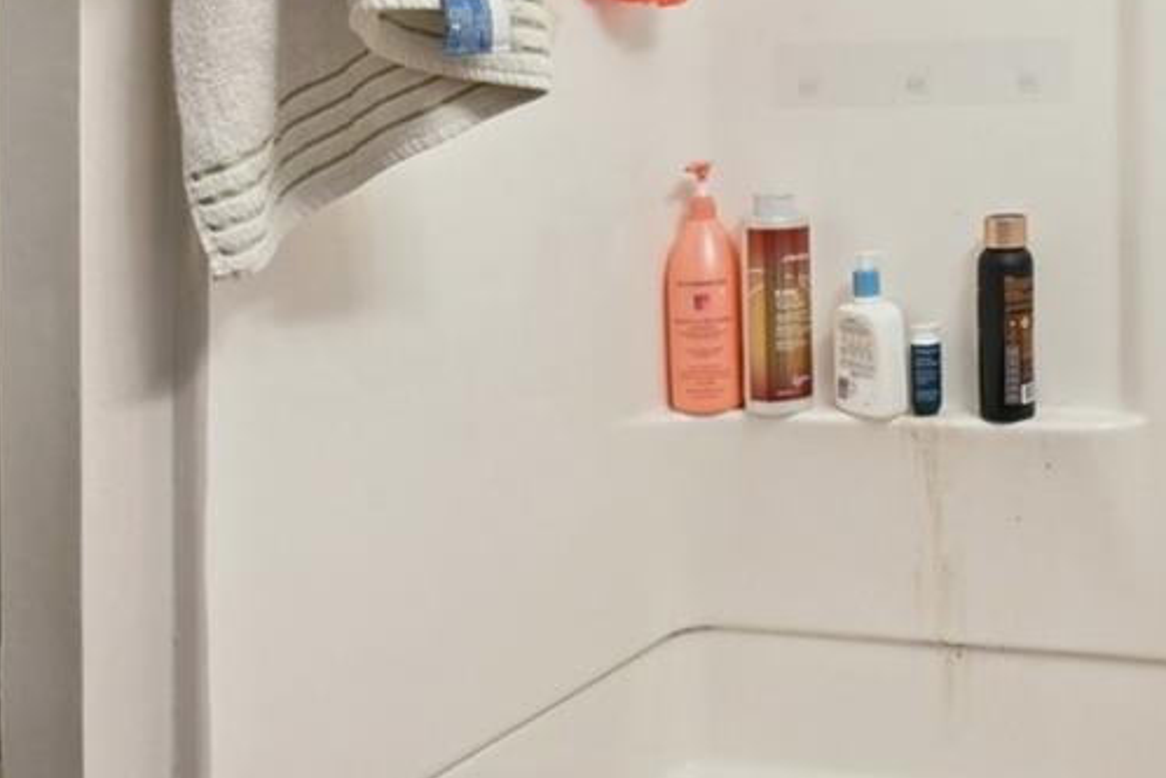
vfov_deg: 29.1
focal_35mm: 45
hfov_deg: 38.6
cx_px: 1173
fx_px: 1457
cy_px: 134
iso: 400
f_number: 11
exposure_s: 1/2
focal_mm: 14
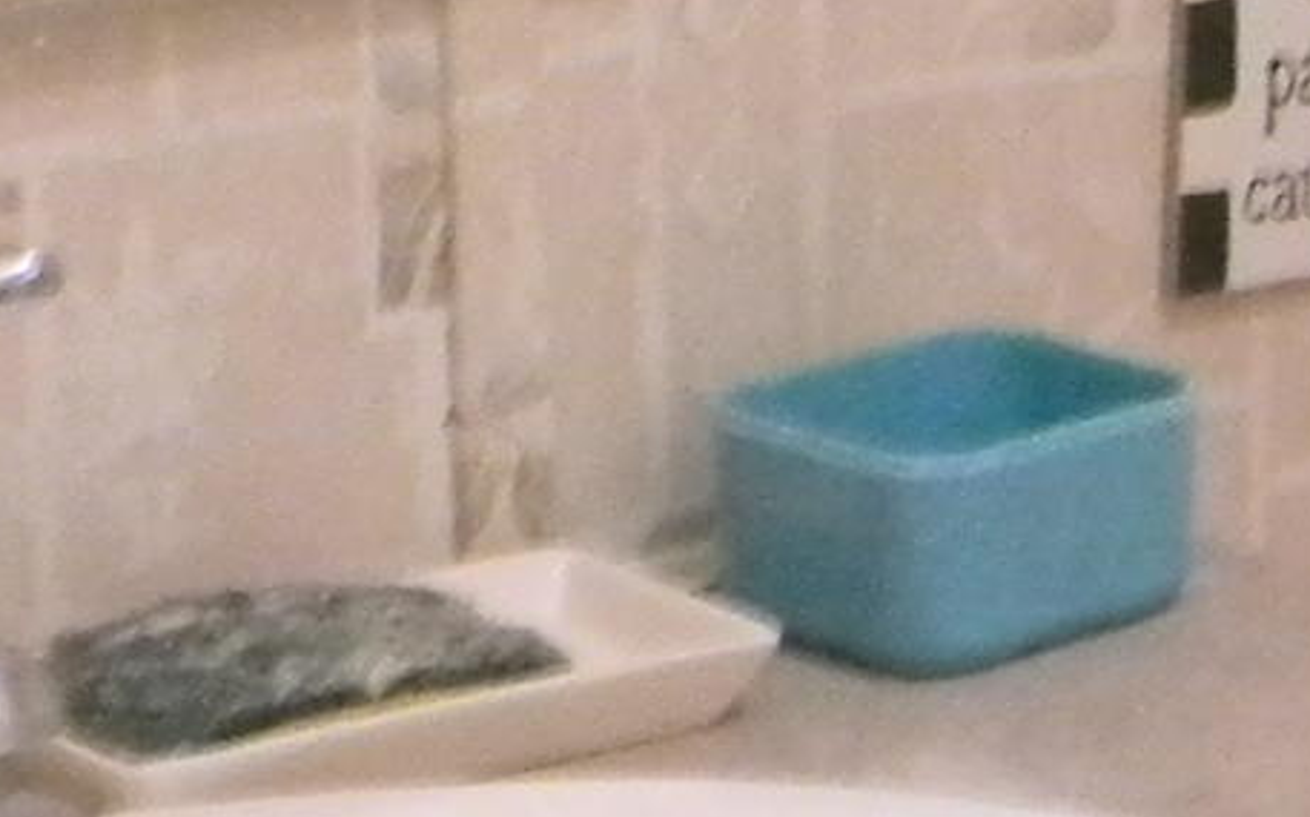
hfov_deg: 9.4
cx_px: 3311
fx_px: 6958
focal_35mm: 195
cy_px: 419
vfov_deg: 6.7
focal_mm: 5
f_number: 3.5
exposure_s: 1/13.5
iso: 400
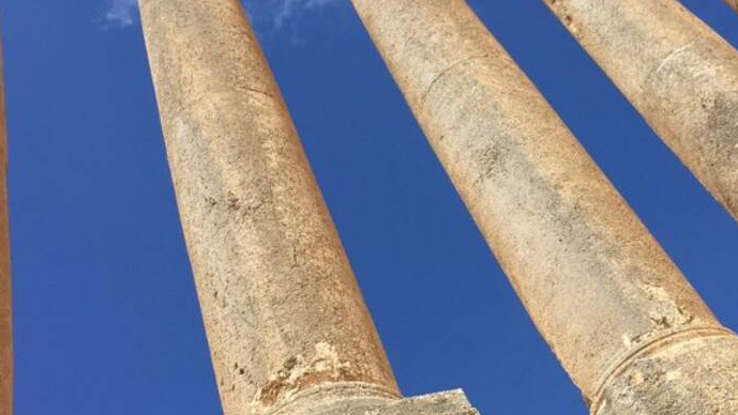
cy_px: 181
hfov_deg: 37.8
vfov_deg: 21.8
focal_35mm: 55
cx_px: 425
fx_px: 1077
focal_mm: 4.15
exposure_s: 1/2639
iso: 32
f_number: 2.2
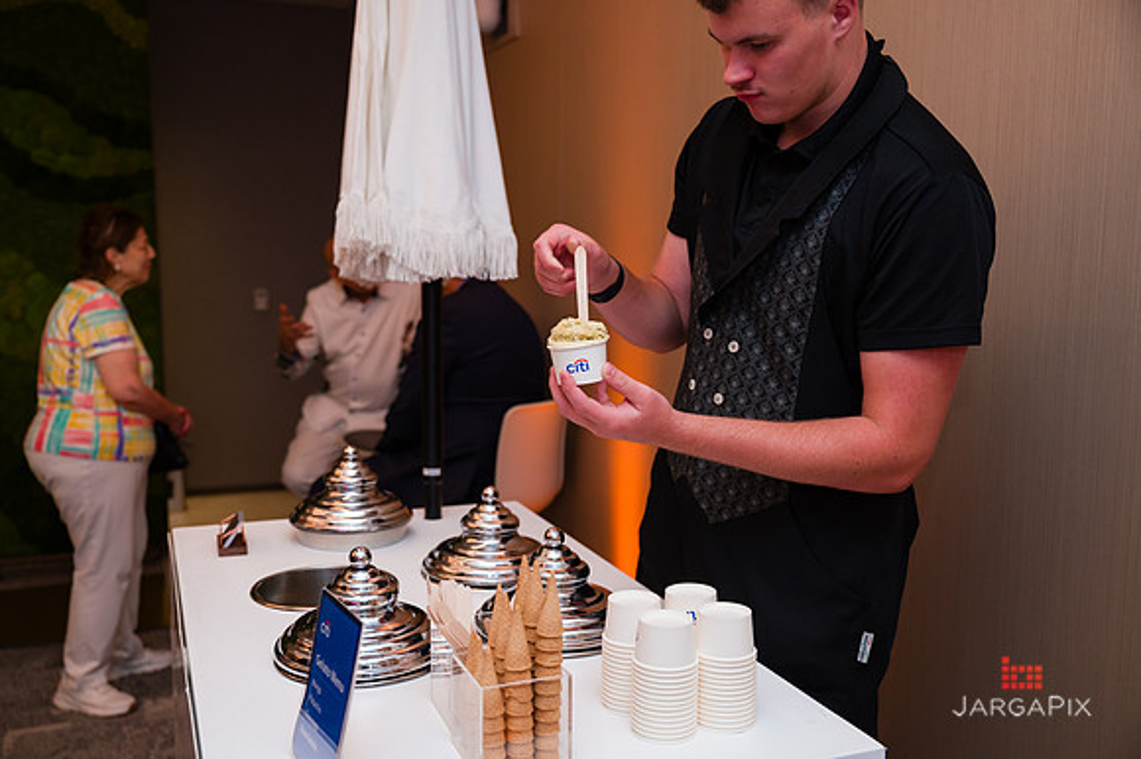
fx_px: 1079
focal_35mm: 34
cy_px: 380
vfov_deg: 38.8
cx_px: 570
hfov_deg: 55.7
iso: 800
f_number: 3.2
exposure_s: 1/200
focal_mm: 34
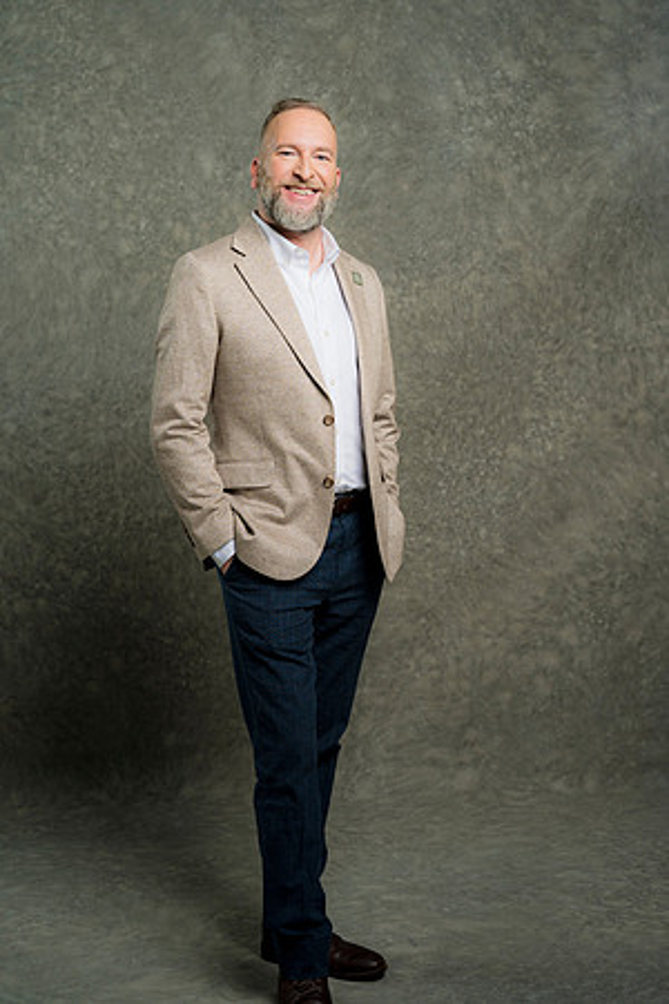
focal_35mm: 55
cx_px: 334
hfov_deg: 24.6
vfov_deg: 36.2
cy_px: 502
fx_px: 1533
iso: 125
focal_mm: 55
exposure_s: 1/160
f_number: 4
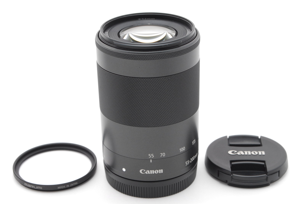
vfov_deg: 16.6
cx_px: 152
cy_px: 102
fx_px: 700
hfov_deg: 24.6
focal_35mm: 82
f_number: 16
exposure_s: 1/200
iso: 320
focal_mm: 55
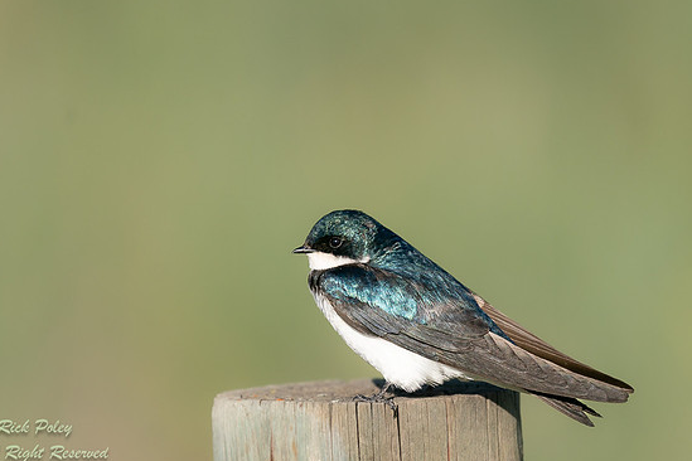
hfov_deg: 2.3
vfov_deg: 1.5
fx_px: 17395
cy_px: 268
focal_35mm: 905
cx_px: 331
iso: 640
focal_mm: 600
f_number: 6.3
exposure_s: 1/2500
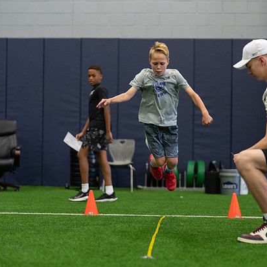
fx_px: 663
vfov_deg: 22.7
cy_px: 156
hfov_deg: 22.8
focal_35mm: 76
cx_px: 149
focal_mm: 50
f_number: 1.2
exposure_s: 1/1000
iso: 1600
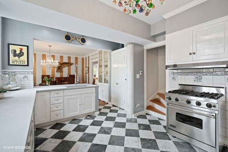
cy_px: 76
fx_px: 101
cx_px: 114
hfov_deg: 96.8
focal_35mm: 16
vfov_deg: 73.6
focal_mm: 16
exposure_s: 1/1.43
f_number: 8
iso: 200
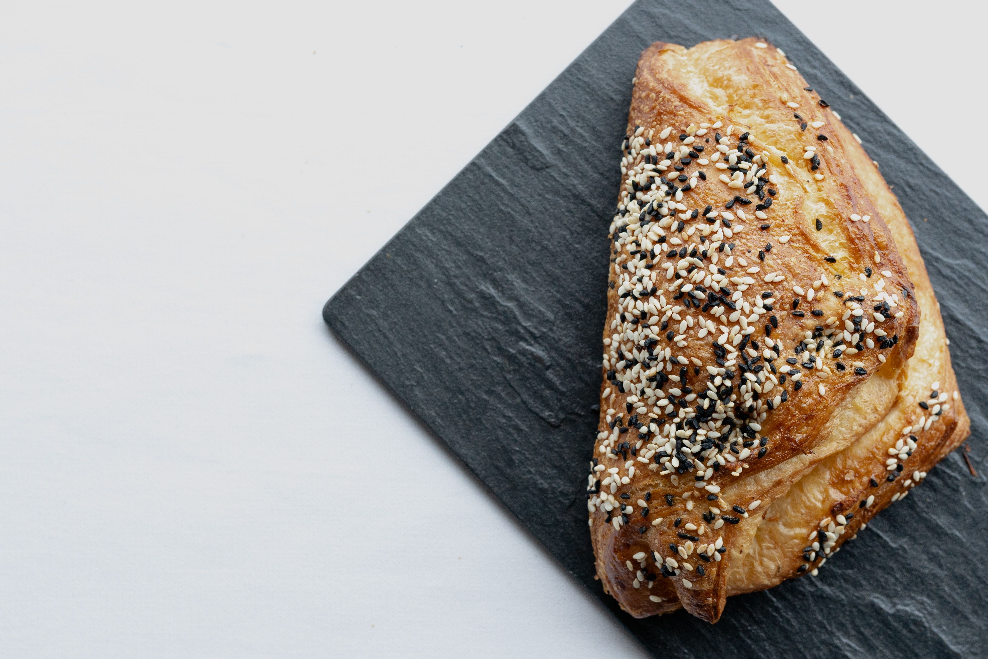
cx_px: 494
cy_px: 330
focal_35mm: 52
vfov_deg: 26.0
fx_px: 1427
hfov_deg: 38.2
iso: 500
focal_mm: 35
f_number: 5.6
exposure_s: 1/200
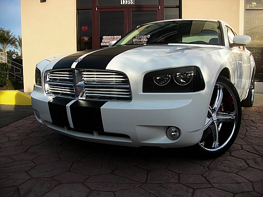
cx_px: 132
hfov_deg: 51.4
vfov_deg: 39.7
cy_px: 98
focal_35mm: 36
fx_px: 274
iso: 50
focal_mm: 6.3
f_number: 2.8
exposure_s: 1/500
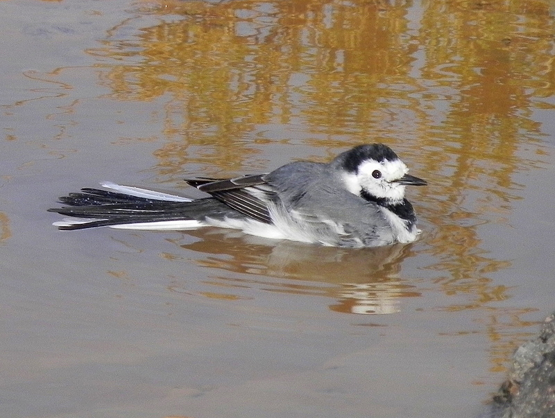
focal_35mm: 425
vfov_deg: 3.5
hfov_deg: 4.7
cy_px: 209
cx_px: 278
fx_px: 6826
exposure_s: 1/1017
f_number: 5
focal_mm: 75.7
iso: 200
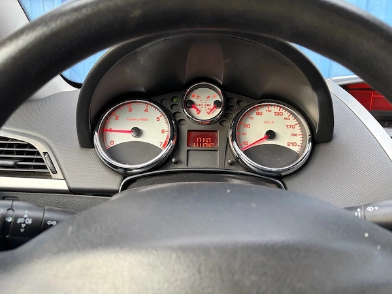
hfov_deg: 67.3
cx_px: 196
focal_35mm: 26
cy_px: 147
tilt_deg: -14.5
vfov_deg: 53.1
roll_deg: +0.7
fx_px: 294
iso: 200
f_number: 1.6
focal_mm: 5.96
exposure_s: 1/60
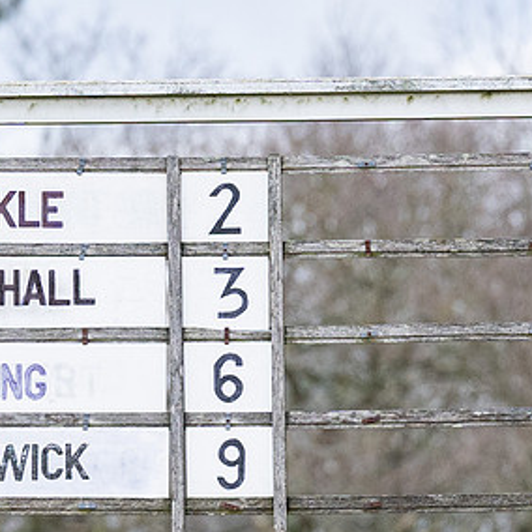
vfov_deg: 1.7
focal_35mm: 1021
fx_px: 17753
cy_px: 371
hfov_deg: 1.7
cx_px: 23
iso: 400
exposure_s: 1/1600
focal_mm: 200
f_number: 4
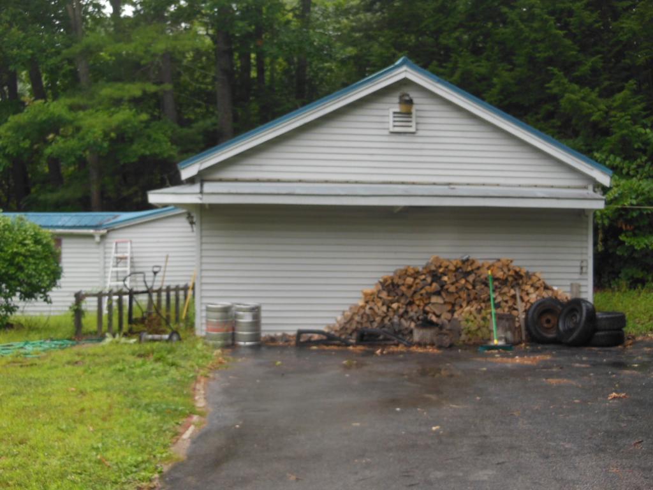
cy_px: 245
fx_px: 981
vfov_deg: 28.0
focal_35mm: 52
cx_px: 326
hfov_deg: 36.8
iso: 200
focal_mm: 9.3
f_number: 4.7
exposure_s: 1/60
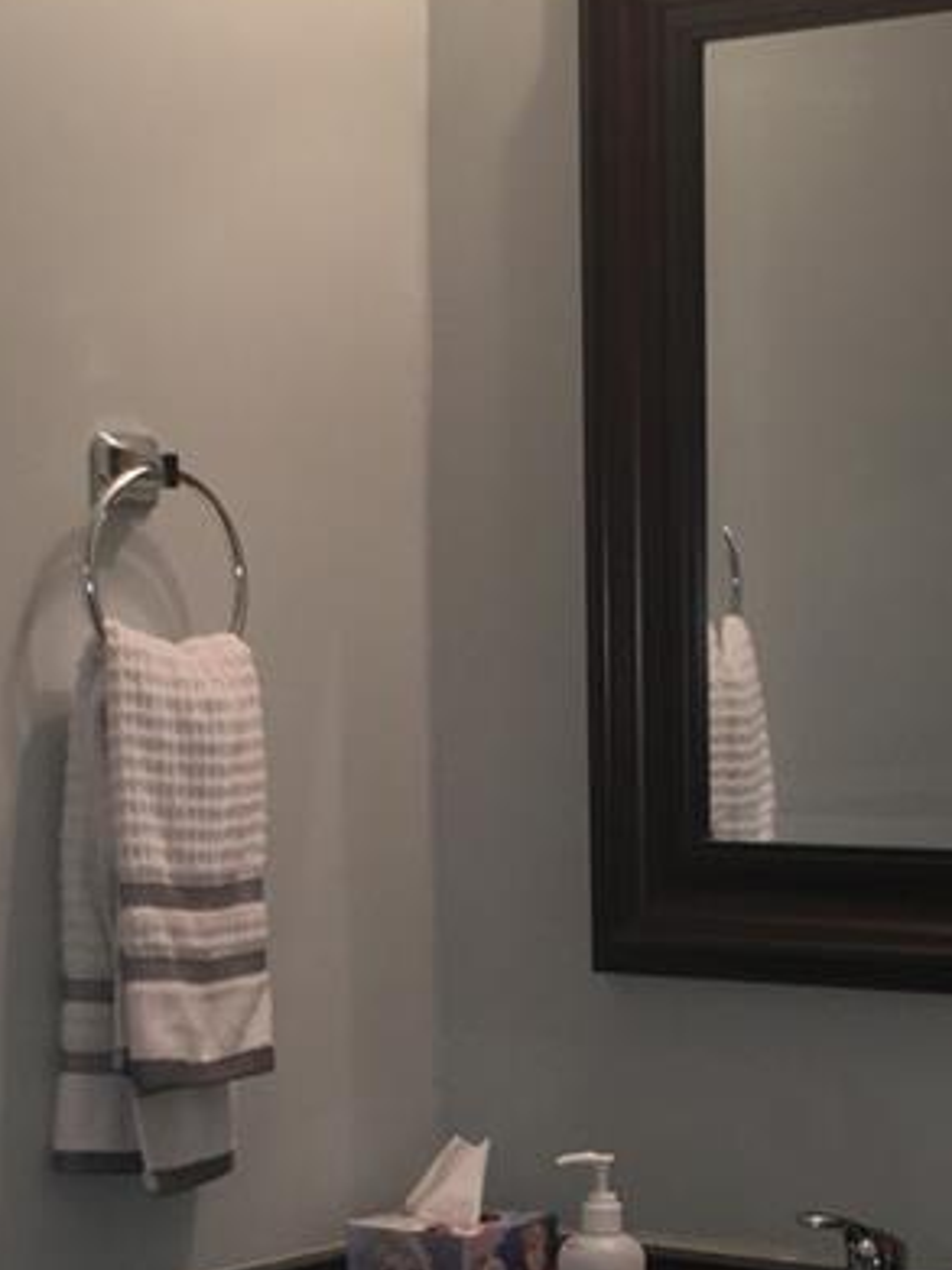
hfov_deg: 16.5
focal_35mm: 89
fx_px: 3265
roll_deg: -0.2
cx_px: 699
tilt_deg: -9.3
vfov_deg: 21.5
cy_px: 1176
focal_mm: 4.15
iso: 40
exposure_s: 1/30
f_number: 2.2
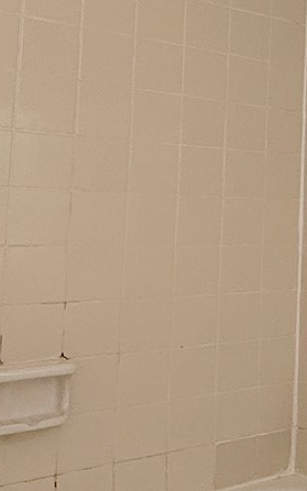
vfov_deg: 30.0
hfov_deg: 15.7
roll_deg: -0.7
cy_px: 158
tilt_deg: +5.2
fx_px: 911
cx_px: 588
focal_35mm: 68
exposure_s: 1/120
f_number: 2.2
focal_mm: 2.22
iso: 125
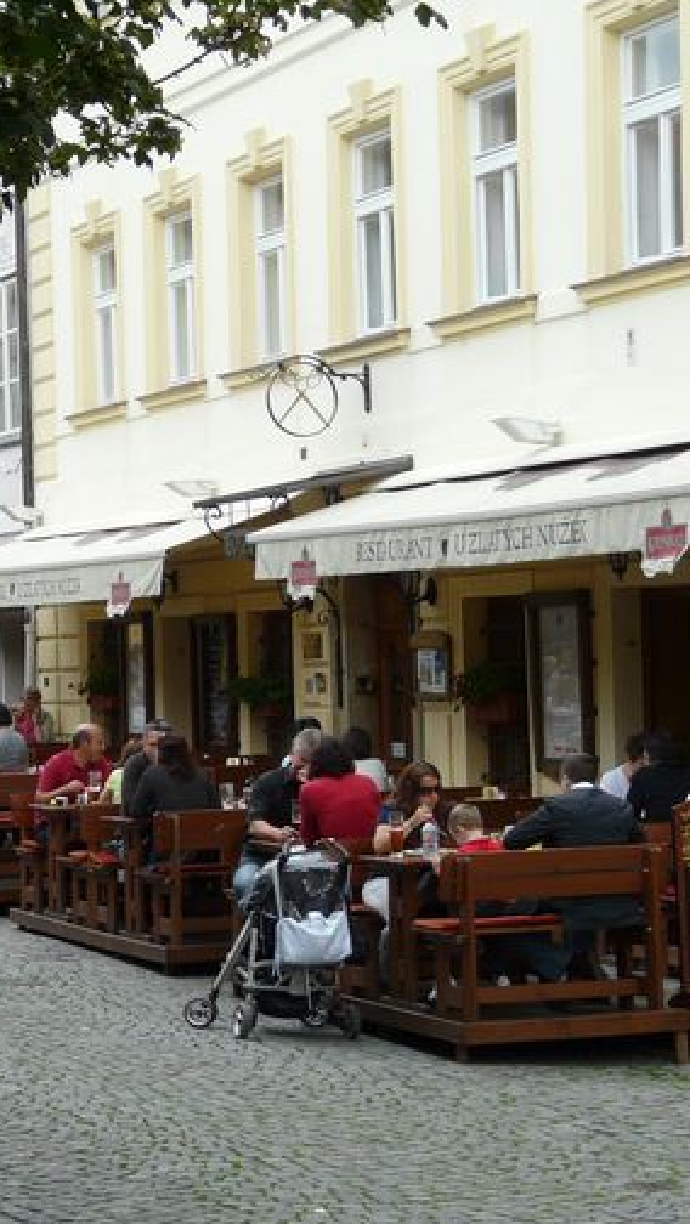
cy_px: 707
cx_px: 10
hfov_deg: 11.8
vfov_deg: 20.9
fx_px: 3313
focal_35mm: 102
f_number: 4
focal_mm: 9.8
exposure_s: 1/125
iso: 100
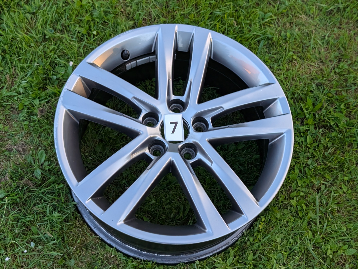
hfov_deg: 38.9
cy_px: 134
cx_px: 179
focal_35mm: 49
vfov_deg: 29.7
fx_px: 507
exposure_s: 1/571
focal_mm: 6.9
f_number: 1.68
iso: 188
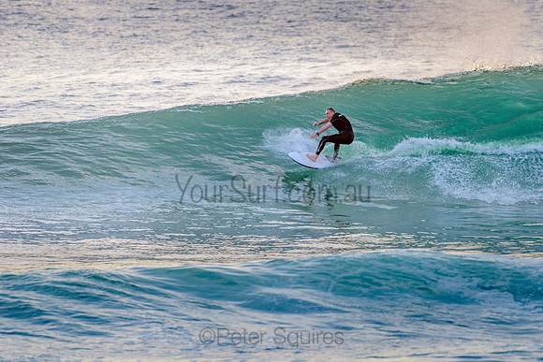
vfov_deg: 2.2
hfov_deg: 3.4
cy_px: 141
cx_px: 333
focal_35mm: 613
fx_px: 9245
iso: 280
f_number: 5.6
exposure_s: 1/320
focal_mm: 500
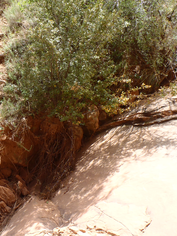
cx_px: -13
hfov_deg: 26.1
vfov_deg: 36.8
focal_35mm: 52
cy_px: 125
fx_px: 354
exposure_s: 1/250
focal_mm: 5
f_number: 3.9
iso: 80
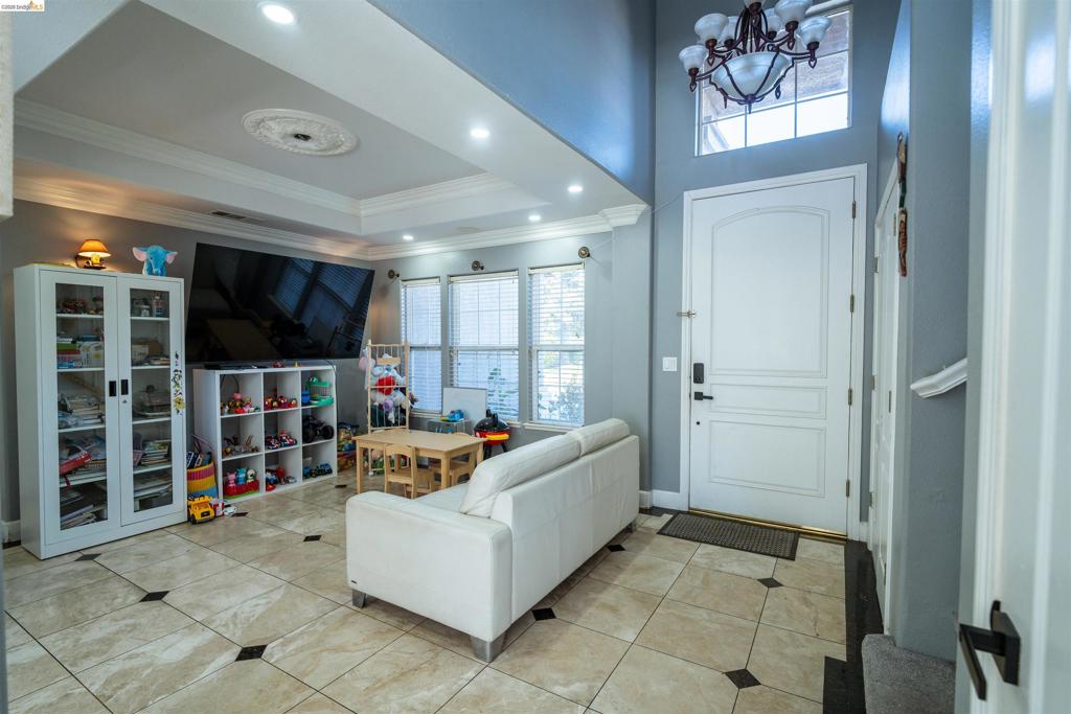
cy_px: 357
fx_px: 476
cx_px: 536
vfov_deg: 73.8
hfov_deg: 96.7
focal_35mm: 16
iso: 100
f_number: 4.5
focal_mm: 16
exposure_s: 1/125
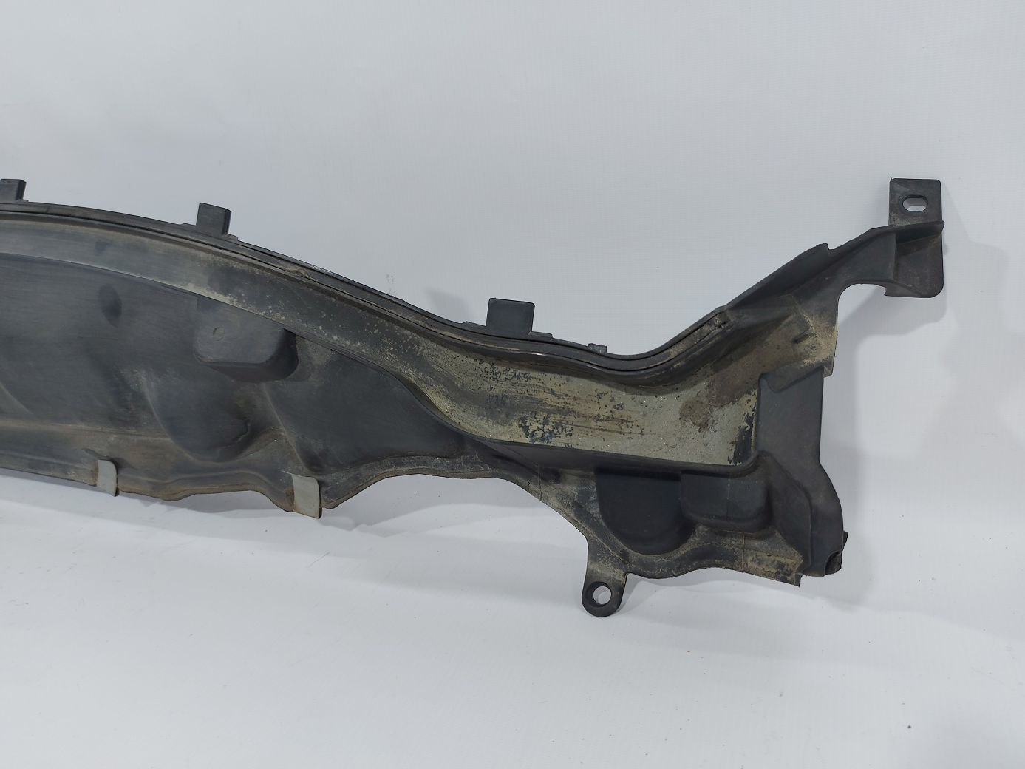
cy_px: 384
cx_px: 512
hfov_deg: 71.6
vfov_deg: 56.8
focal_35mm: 24
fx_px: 711
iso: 40
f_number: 1.8
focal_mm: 5.23
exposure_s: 1/50
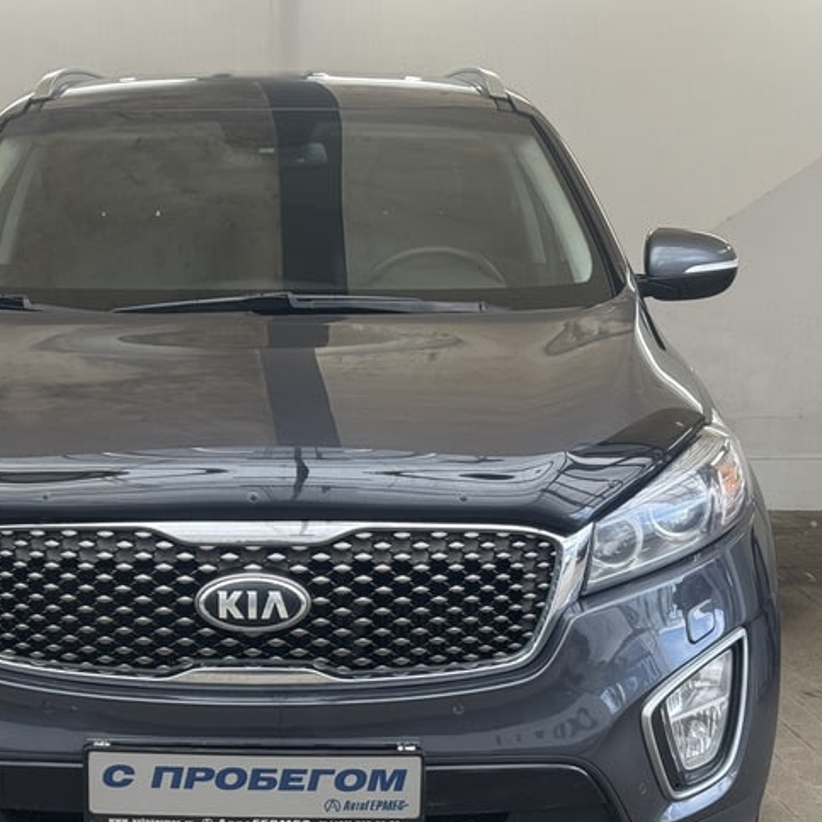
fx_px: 2122
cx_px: 237
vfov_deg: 21.9
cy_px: 493
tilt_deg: -11.3
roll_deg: -0.7
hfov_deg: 21.8
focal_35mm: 79
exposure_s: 1/307
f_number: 1.78
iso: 64
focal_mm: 6.76
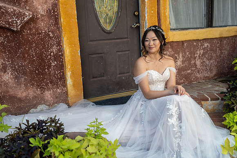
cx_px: 118
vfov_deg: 34.2
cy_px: 79
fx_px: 257
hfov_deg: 49.5
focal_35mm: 39
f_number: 4
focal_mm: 39
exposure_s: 1/200
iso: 125
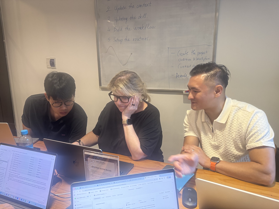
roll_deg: +0.5
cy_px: 104
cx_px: 140
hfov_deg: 71.6
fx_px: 193
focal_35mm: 24
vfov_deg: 56.8
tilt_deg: -11.8
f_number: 1.78
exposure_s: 1/50
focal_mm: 6.76
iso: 400
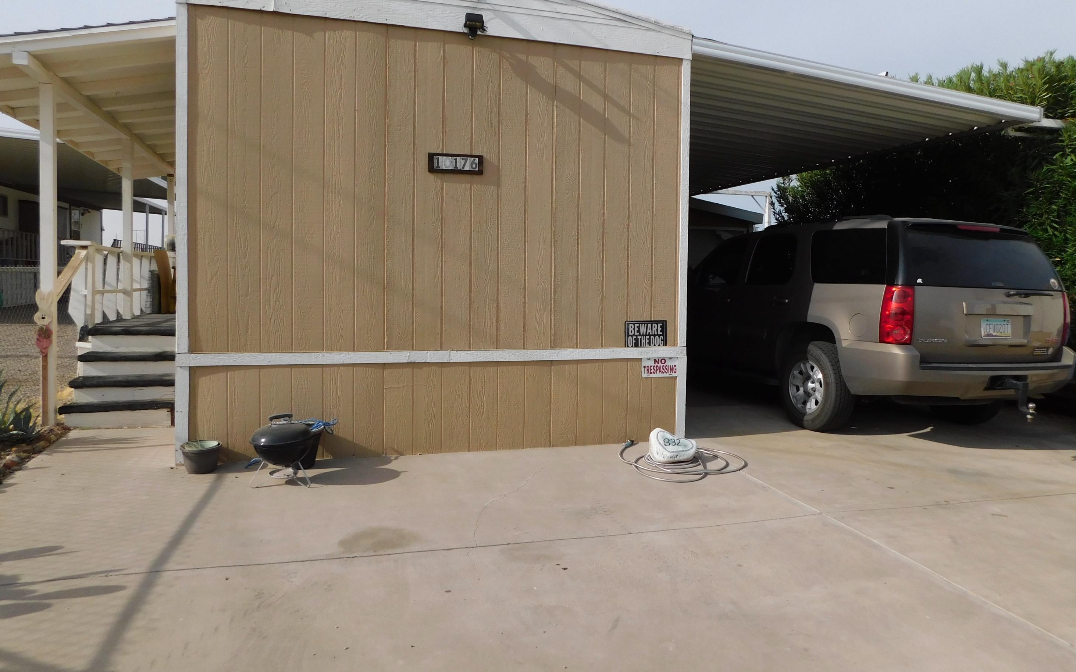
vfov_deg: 49.2
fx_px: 733
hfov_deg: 72.6
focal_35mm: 25
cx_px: 535
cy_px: 312
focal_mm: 4
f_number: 6
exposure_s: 1/800
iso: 125
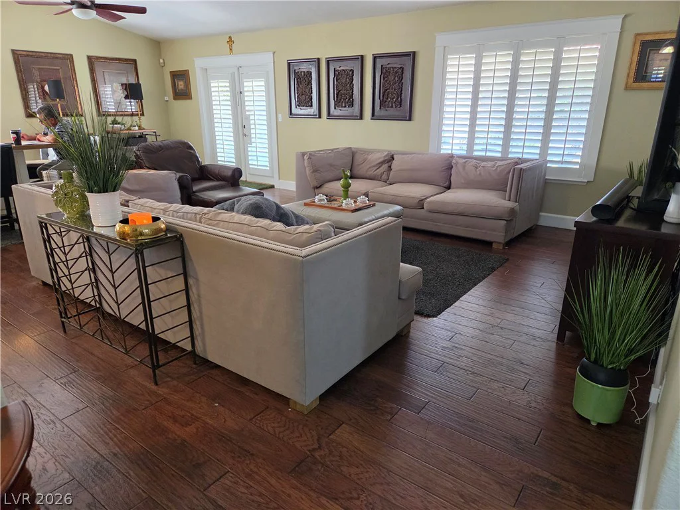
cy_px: 255
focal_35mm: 23
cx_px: 340
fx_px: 452
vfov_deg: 58.9
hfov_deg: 73.9
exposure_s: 1/120
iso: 640
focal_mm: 5.4
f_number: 1.8
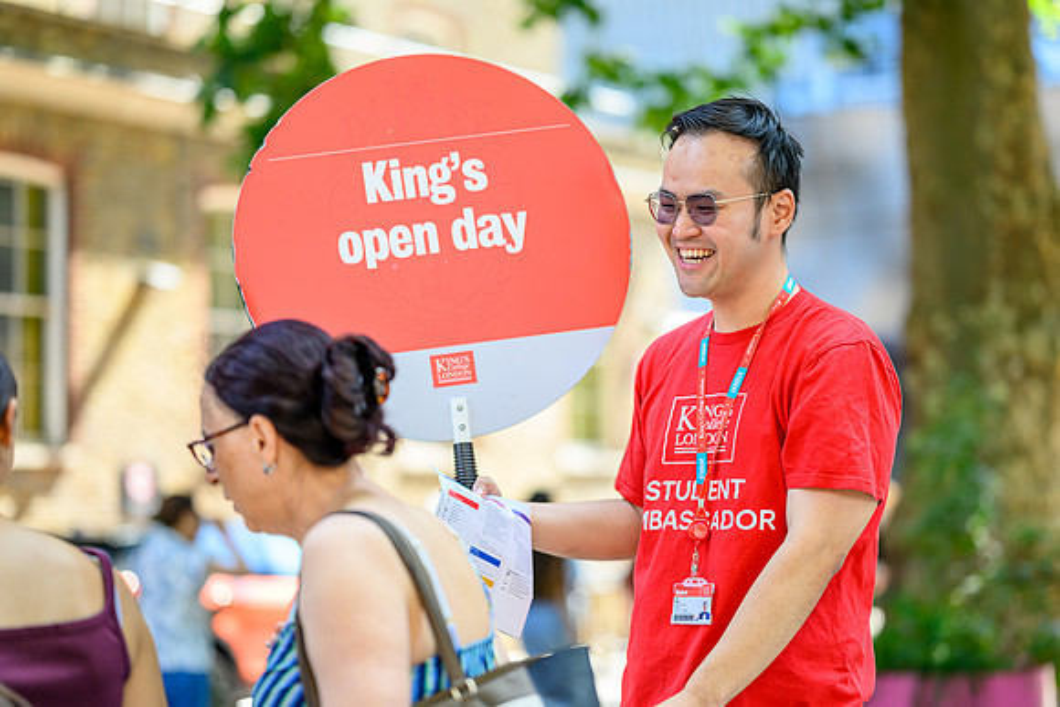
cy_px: 354
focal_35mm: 86
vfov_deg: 15.9
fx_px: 2531
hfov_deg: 23.7
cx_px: 530
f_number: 1.8
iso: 560
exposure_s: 1/1250
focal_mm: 85
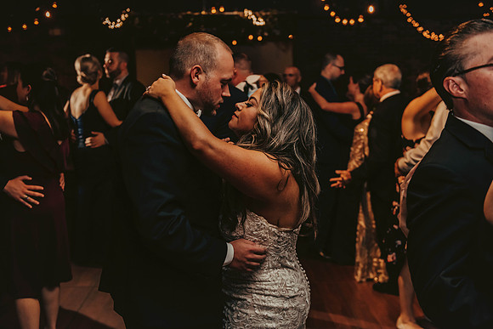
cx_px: 246
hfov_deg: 41.1
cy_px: 164
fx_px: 657
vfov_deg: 28.1
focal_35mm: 48
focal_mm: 48
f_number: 3.2
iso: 2000
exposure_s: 1/200
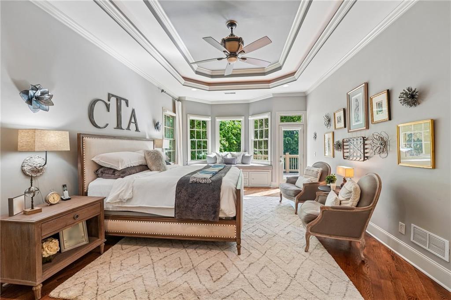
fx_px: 187
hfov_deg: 100.8
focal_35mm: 15
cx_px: 226
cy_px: 150
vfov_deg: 77.6
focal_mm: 14.9
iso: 320
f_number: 8
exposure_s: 1/15
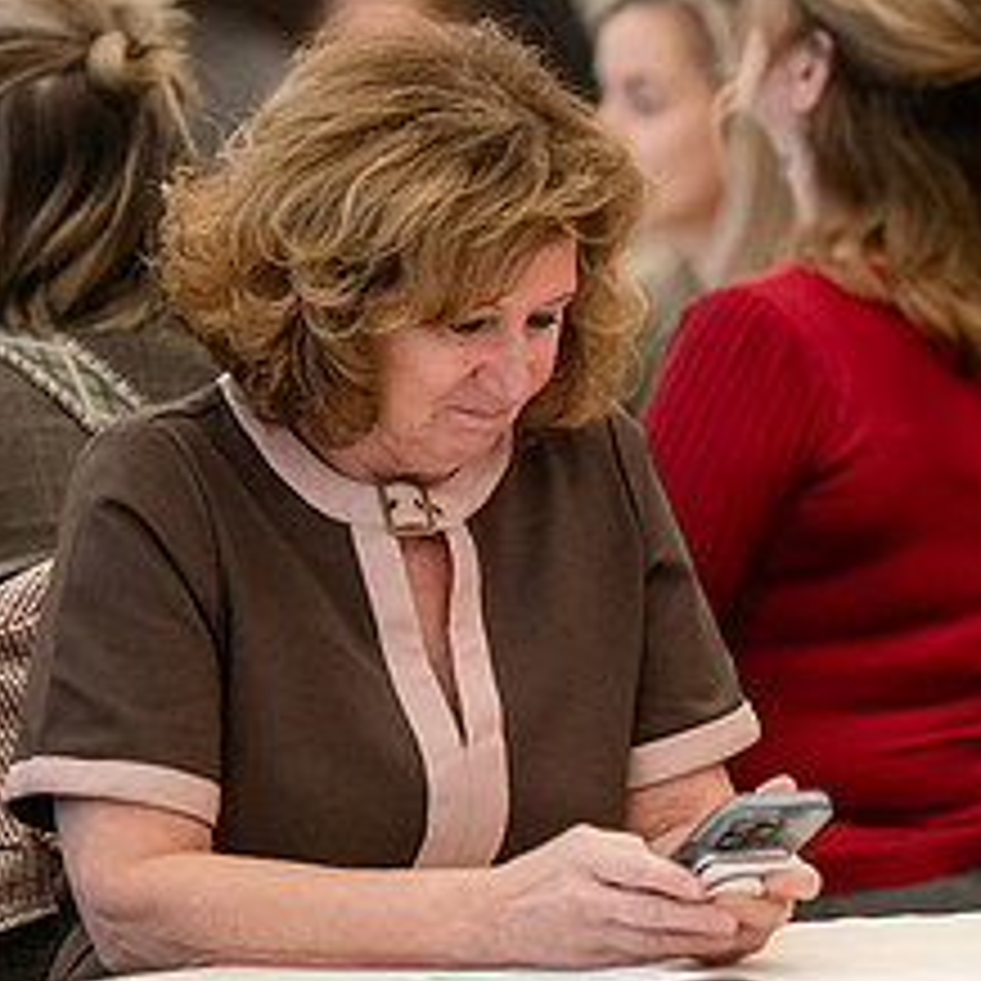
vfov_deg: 4.6
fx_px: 12088
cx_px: 1008
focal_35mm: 377
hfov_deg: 4.6
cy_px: 502
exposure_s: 1/500
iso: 4000
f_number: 2.8
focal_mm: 165
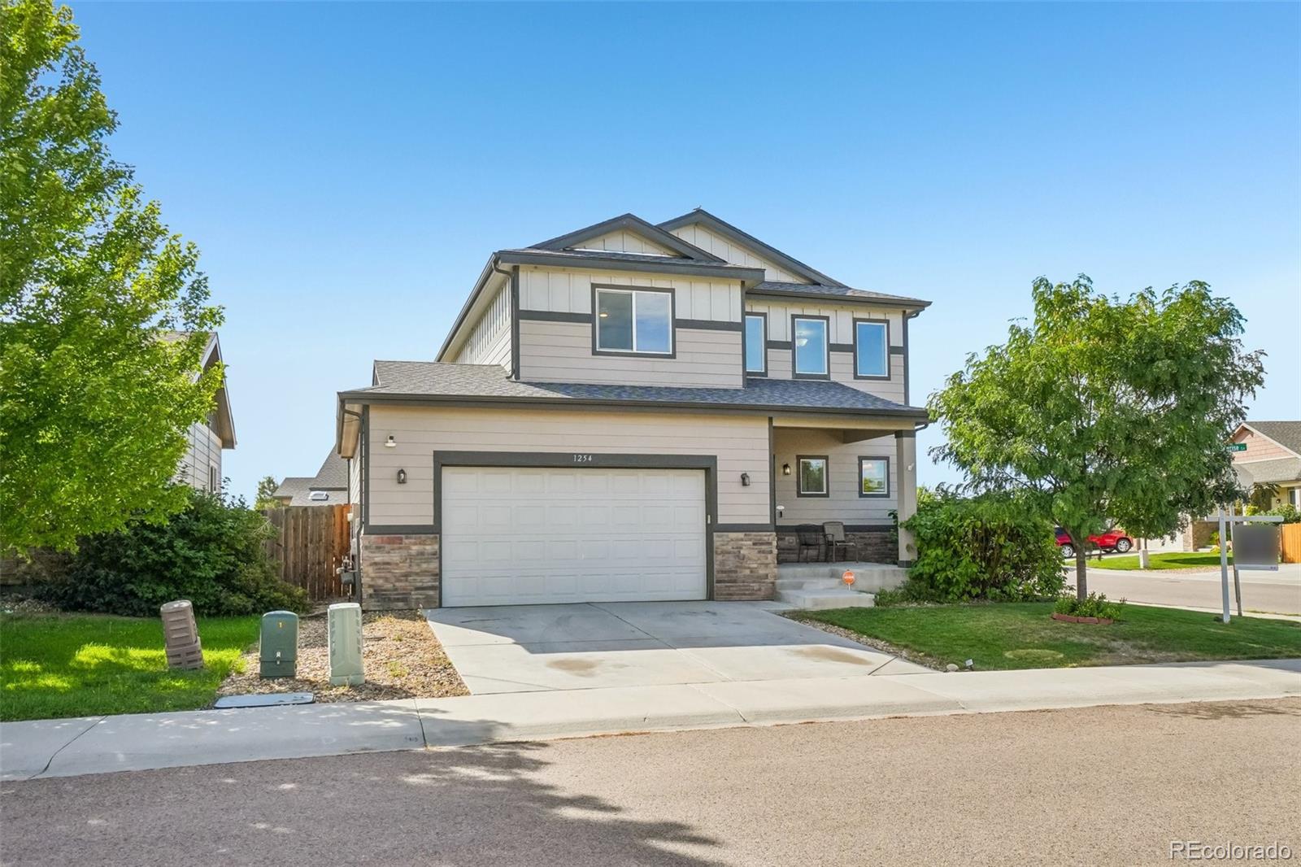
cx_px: 650
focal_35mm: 27
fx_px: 975
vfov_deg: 47.9
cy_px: 434
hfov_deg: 67.4
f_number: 8
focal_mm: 18
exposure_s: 1/1250
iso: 400
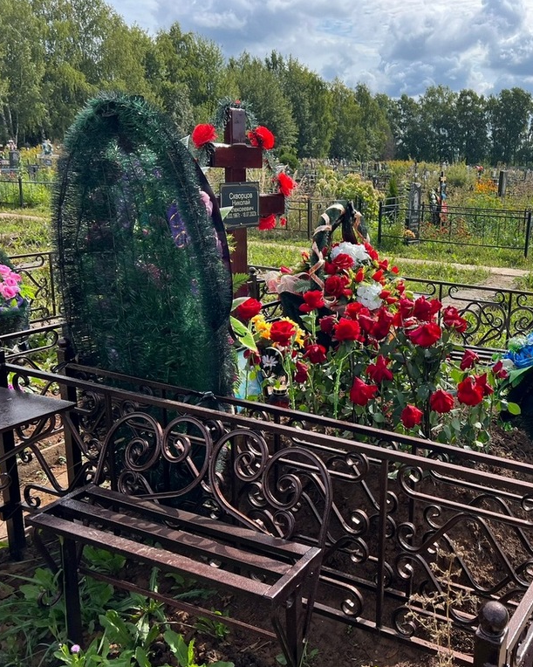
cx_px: 408
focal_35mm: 34
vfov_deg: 52.9
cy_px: 334
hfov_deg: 41.9
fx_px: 671
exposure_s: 1/1869
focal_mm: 5.7
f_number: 1.5
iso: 50
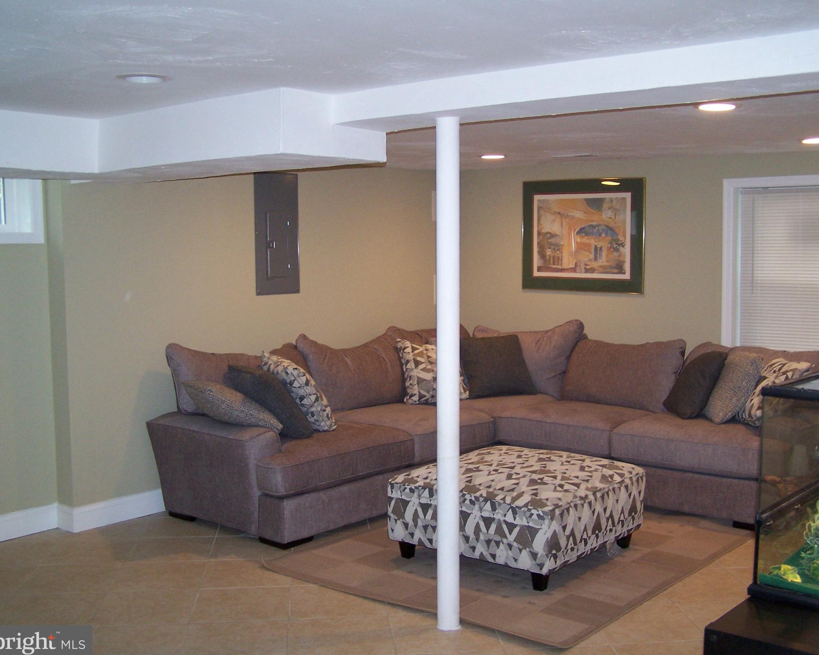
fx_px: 970
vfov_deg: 37.3
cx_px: 426
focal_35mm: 40
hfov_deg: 45.8
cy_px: 329
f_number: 2.8
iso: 140
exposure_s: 1/60
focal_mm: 6.3
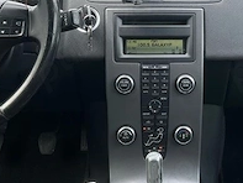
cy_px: 31
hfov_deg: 24.6
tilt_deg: -18.2
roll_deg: -1.4
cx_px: 164
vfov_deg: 18.5
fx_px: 555
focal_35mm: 79
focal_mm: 5.7
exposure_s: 1/286
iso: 40
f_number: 1.5
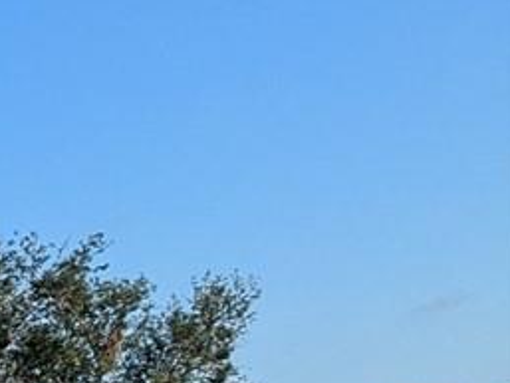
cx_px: -1066
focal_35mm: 168
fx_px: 2476
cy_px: 677
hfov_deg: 9.2
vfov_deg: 8.5
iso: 65
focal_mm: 4.38
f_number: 1.73
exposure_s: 1/2924
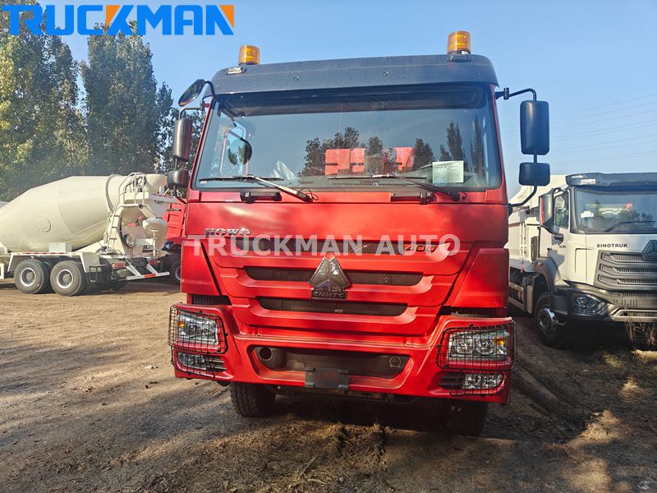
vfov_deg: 56.8
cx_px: 328
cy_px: 246
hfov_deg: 71.6
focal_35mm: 24
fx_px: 456
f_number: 1.8
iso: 64
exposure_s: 1/2343
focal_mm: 5.59
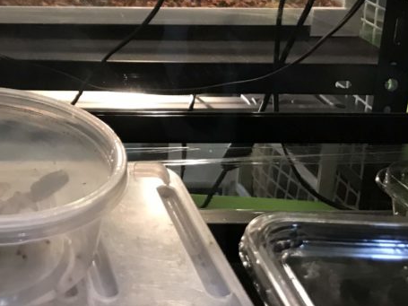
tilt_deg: -14.0
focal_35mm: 63
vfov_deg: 22.3
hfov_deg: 28.3
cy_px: -4
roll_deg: -1.9
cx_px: -29
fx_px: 742
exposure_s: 1/17
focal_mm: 3.99
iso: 64
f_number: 1.8
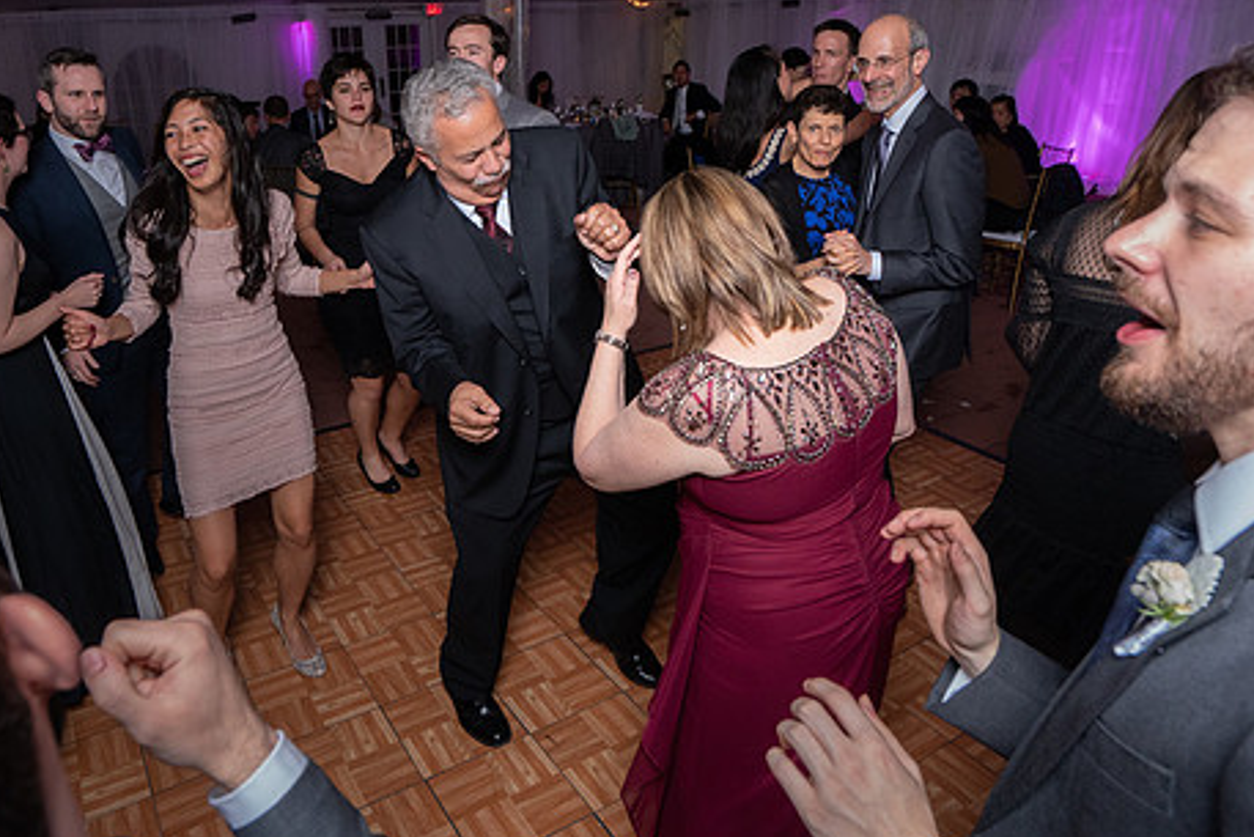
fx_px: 871
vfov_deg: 50.9
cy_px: 323
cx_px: 525
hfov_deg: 71.0
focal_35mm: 25
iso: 2000
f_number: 5.6
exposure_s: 1/100
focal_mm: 16
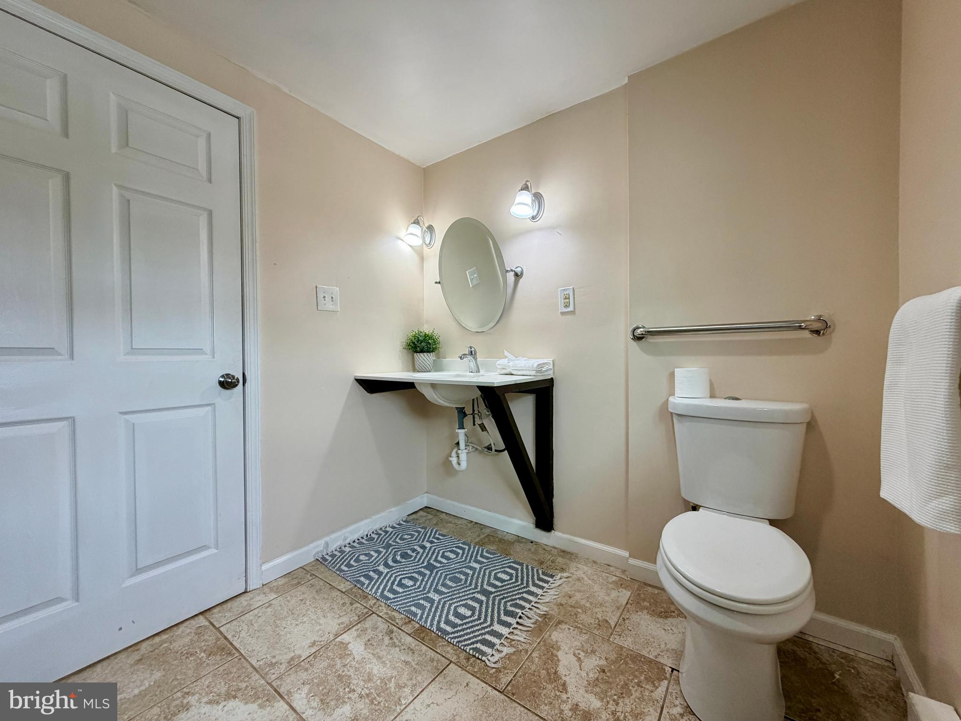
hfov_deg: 102.1
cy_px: 360
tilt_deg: -1.5
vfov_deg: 85.7
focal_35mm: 14
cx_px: 480
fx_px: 389
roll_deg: +1.2
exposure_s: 1/120
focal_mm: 2.22
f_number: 2.2
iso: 200
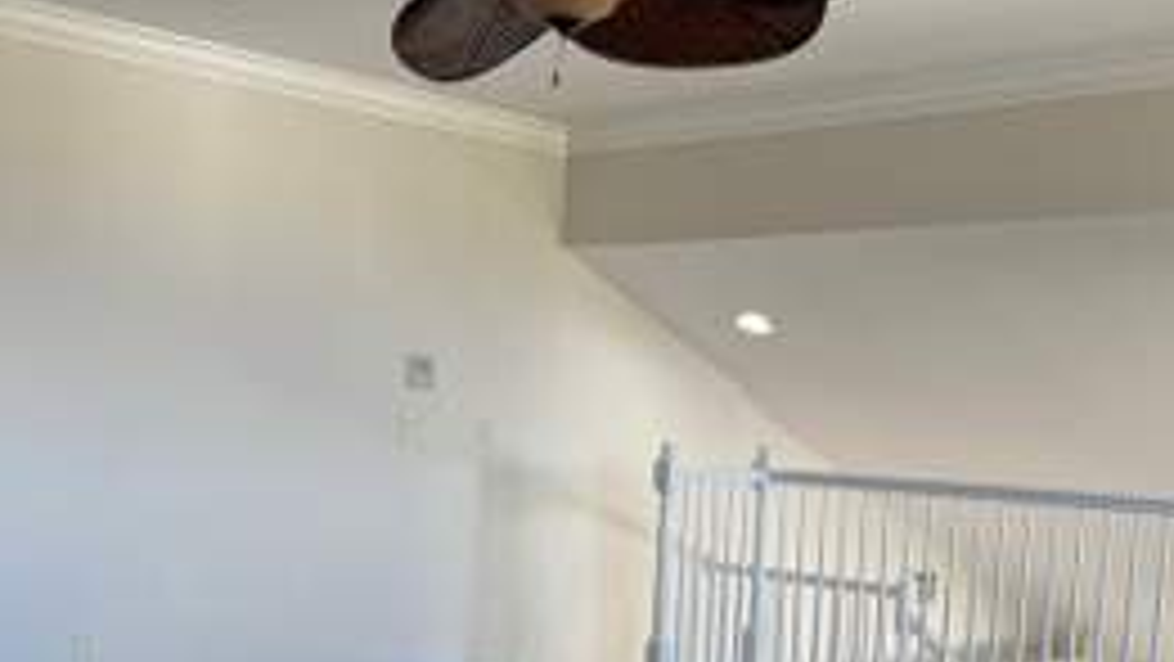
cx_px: 607
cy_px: 581
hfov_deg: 42.9
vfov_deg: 24.3
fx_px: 1495
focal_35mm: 48
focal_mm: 6.76
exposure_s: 1/120
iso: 100
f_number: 1.78
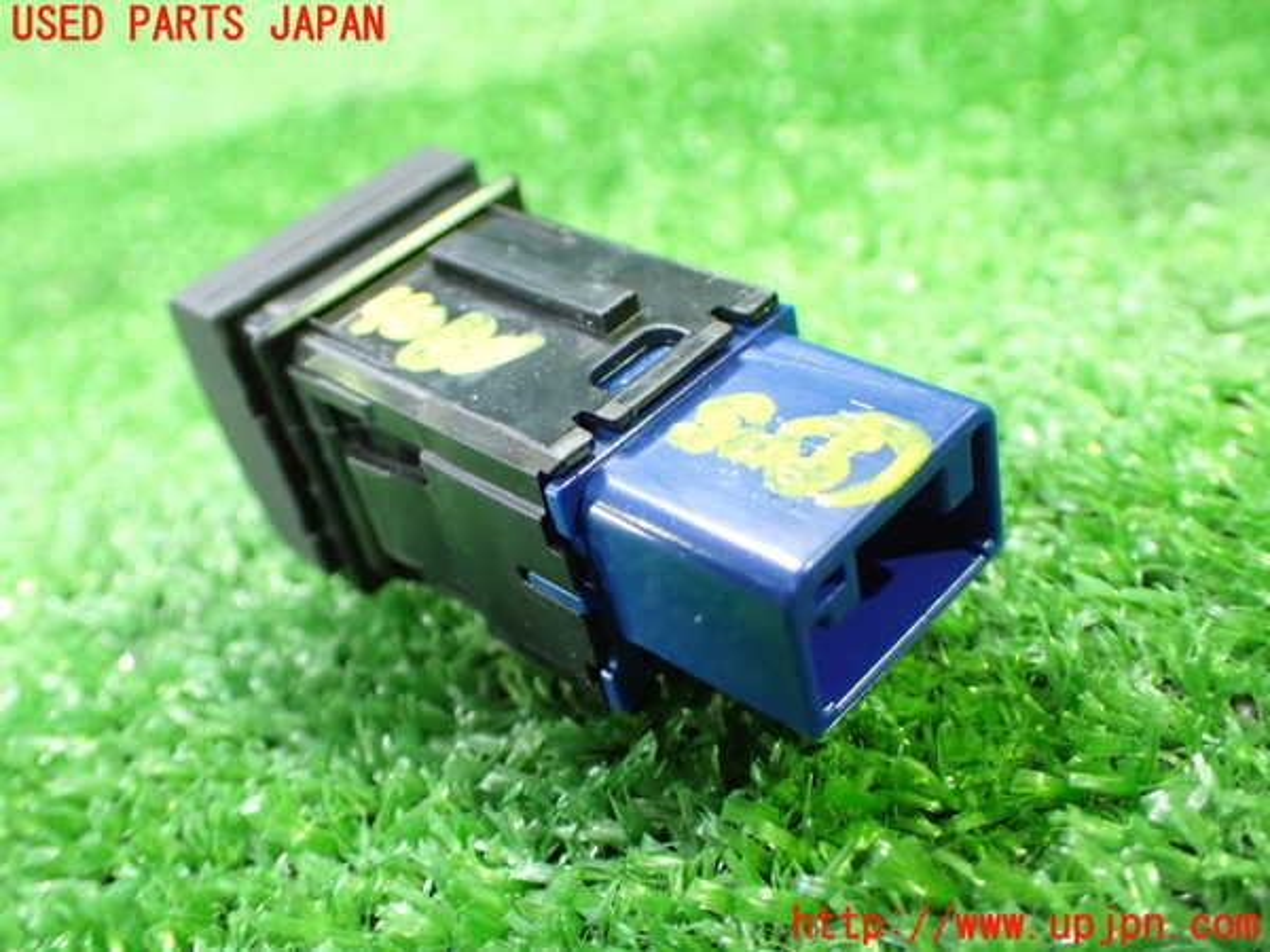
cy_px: 476
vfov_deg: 37.7
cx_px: 635
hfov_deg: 49.0
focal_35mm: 38
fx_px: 1394
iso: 1250
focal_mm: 6.83
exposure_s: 1/40
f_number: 2.7
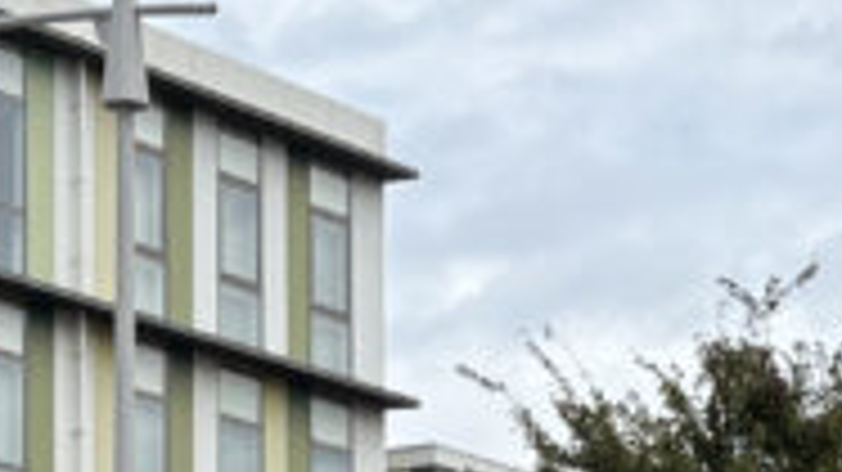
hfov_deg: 10.8
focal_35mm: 197
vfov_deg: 6.0
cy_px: 1027
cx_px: 842
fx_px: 4396
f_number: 1.6
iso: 50
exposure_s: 1/3448
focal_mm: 5.96
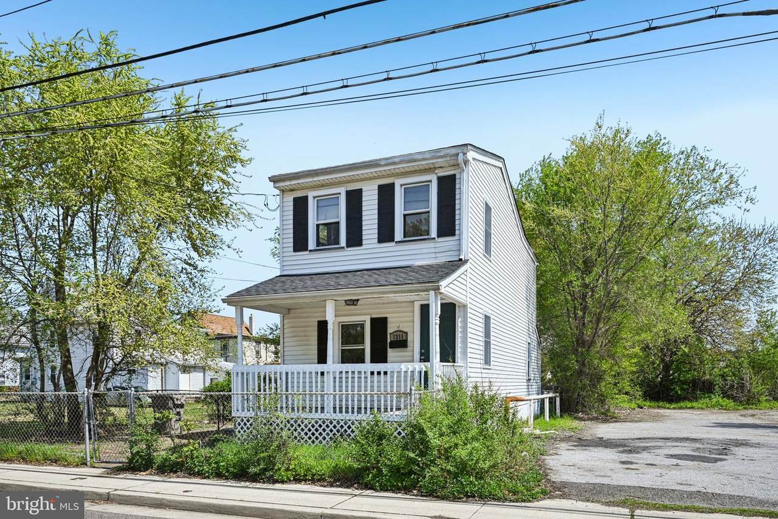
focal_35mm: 23
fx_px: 497
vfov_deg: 55.1
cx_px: 389
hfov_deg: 76.1
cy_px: 260
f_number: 8
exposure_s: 1/1000
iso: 400
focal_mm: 23
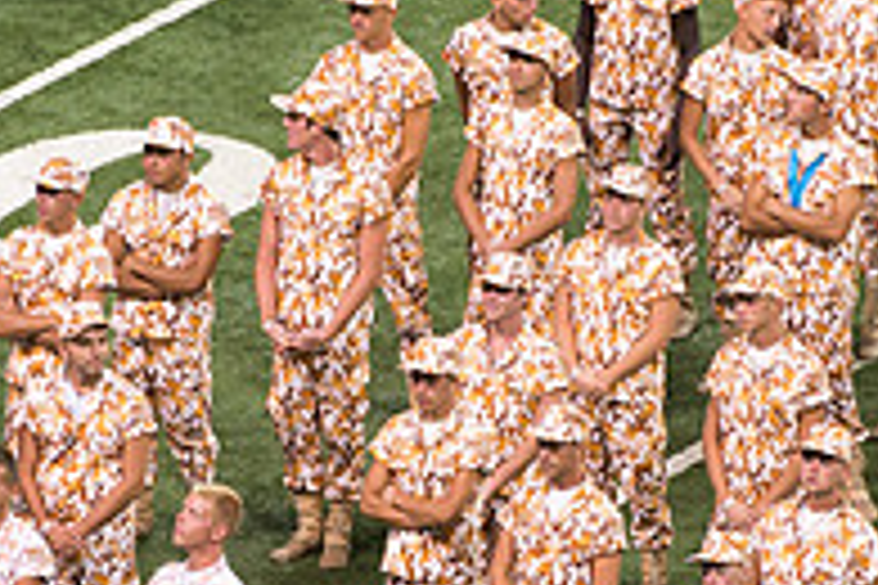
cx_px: 589
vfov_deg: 1.6
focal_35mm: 864
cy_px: 276
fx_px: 21070
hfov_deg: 2.4
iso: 1000
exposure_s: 1/320
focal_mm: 195
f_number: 5.3
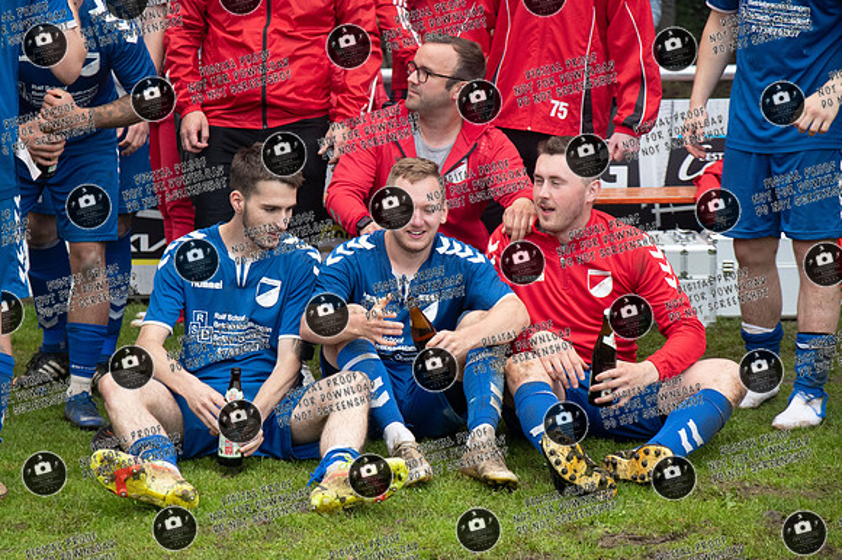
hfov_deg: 17.5
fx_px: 2740
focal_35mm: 117
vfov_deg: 11.7
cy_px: 290
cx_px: 372
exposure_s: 1/500
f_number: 4.5
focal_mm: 70
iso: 1000
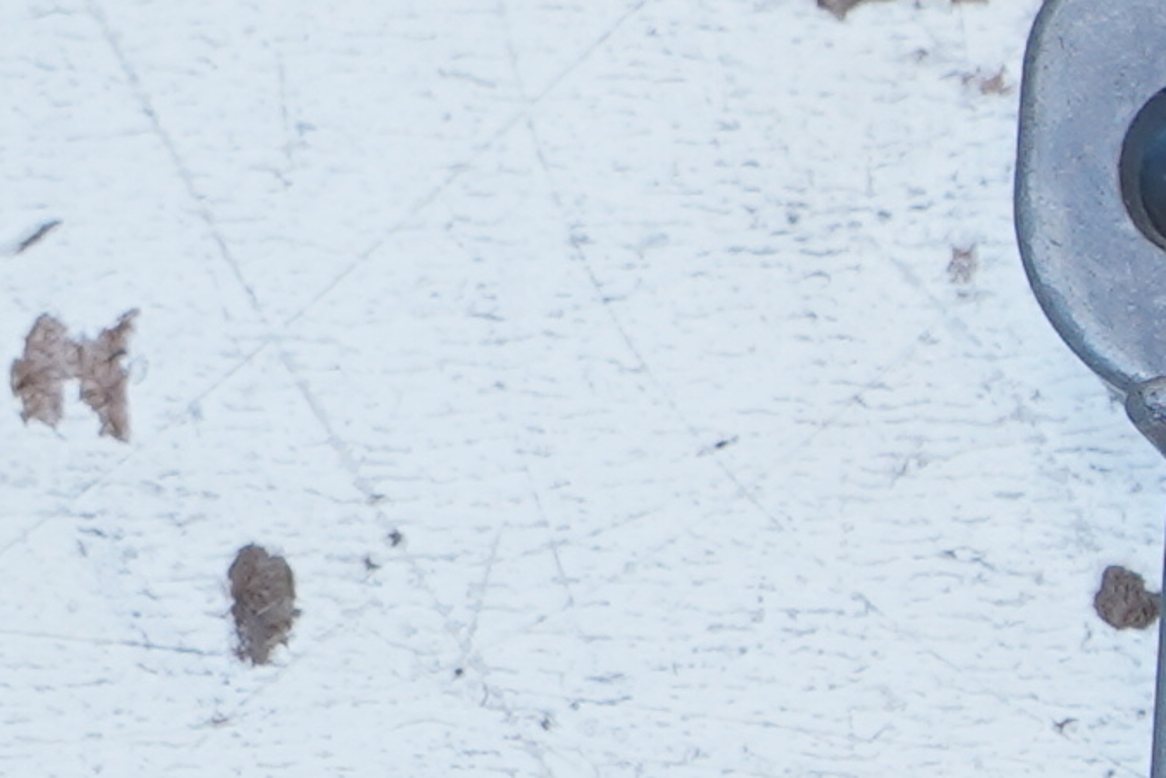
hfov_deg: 8.9
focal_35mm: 198
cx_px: 3225
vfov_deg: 6.8
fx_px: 6414
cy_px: 1180
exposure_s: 1/60
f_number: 5.6
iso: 125
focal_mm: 23
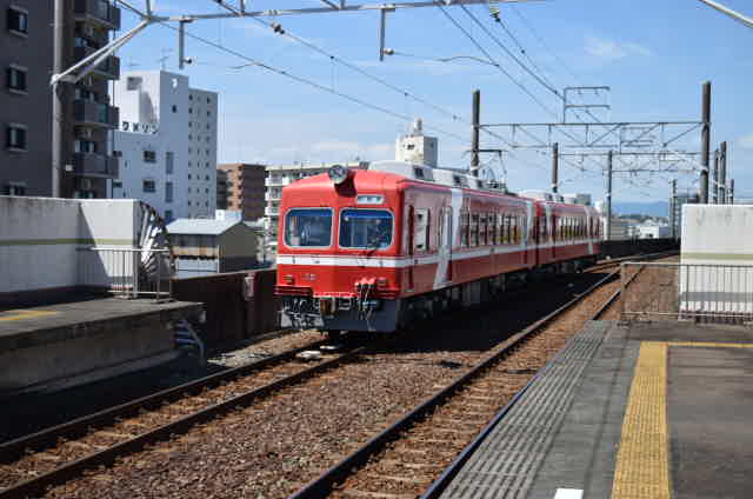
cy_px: 250
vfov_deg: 28.8
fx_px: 971
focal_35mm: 46
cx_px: 376
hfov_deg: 42.4
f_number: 5
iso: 100
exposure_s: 1/1000
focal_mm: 31
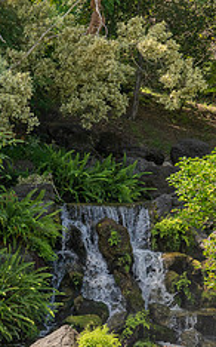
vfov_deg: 31.6
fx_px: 604
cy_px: 248
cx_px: -218
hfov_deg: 15.9
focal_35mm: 64
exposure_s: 1/200
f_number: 9
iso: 200
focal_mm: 24
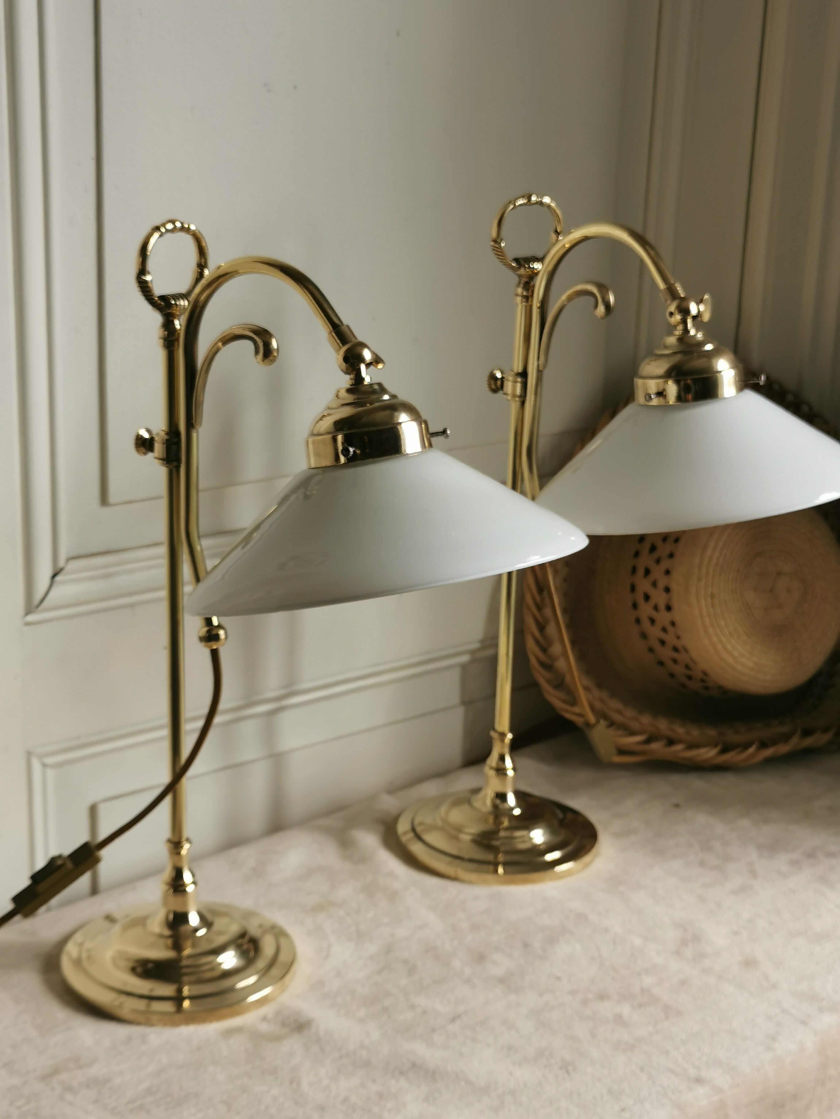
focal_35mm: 56
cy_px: 560
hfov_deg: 26.1
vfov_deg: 34.3
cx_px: 420
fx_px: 1812
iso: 50
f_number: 1.8
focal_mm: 5.58
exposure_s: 1/173
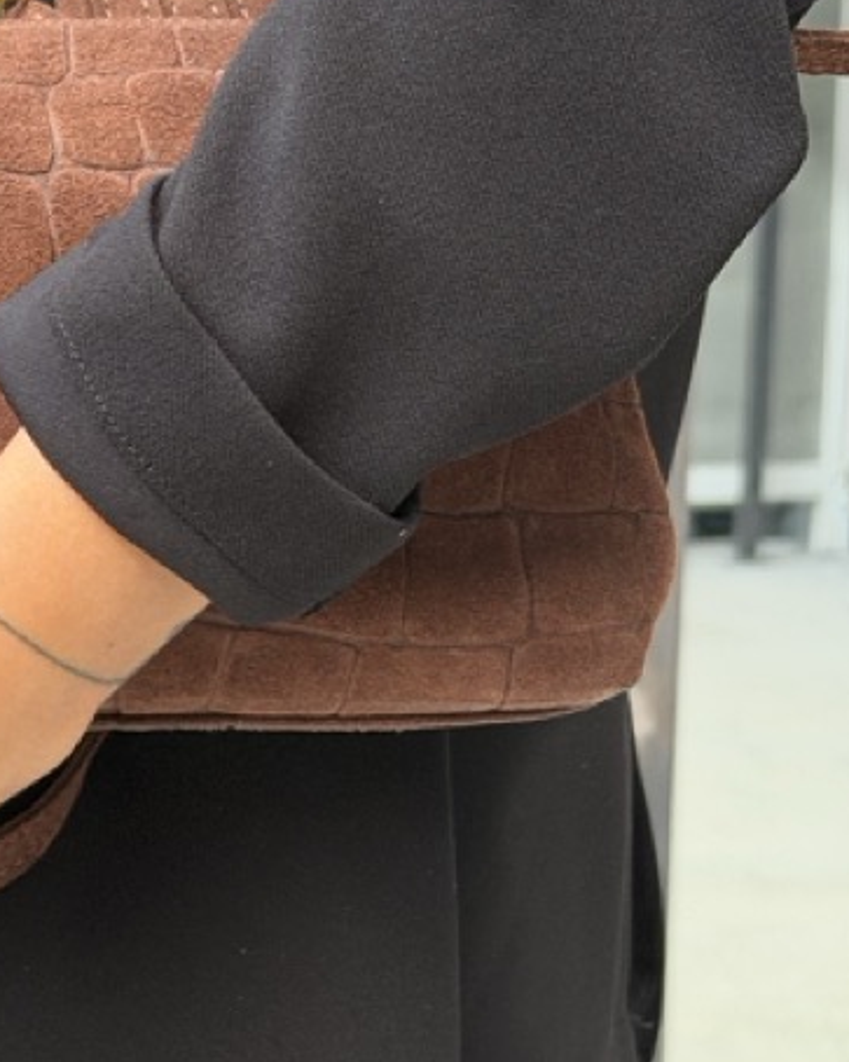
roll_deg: -1.4
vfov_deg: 14.6
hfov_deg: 11.5
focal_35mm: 132
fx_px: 4147
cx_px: -70
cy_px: 414
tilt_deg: -3.6
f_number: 1.78
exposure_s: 1/60
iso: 200
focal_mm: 6.76
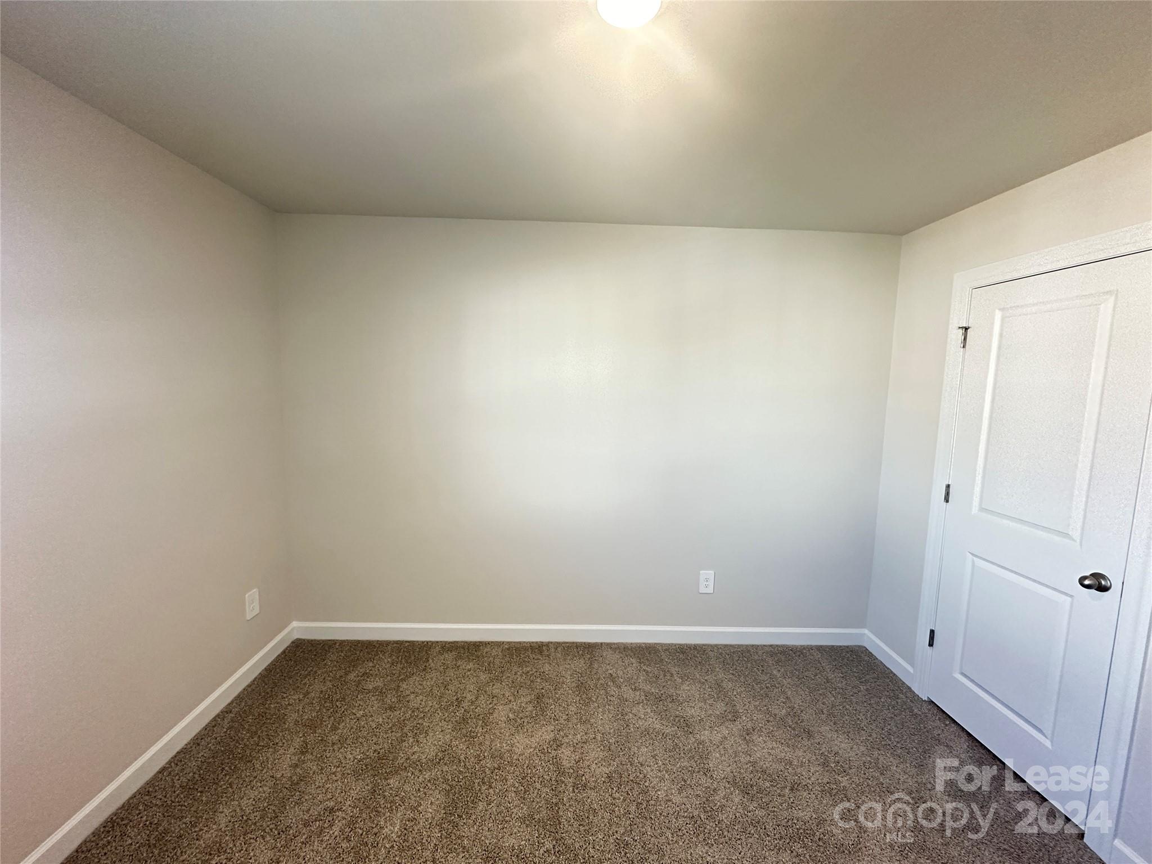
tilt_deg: -6.3
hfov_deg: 102.1
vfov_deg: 85.7
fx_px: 466
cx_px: 576
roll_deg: -1.0
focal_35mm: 14
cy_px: 432
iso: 250
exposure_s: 1/60
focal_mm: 2.22
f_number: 2.2
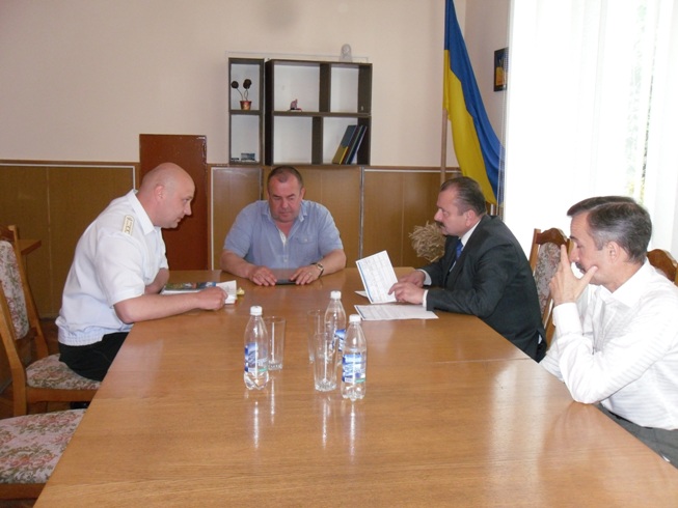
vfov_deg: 40.7
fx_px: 686
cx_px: 339
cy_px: 254
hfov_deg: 52.6
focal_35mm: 35
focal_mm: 6.3
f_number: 3.5
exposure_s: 1/45
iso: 400
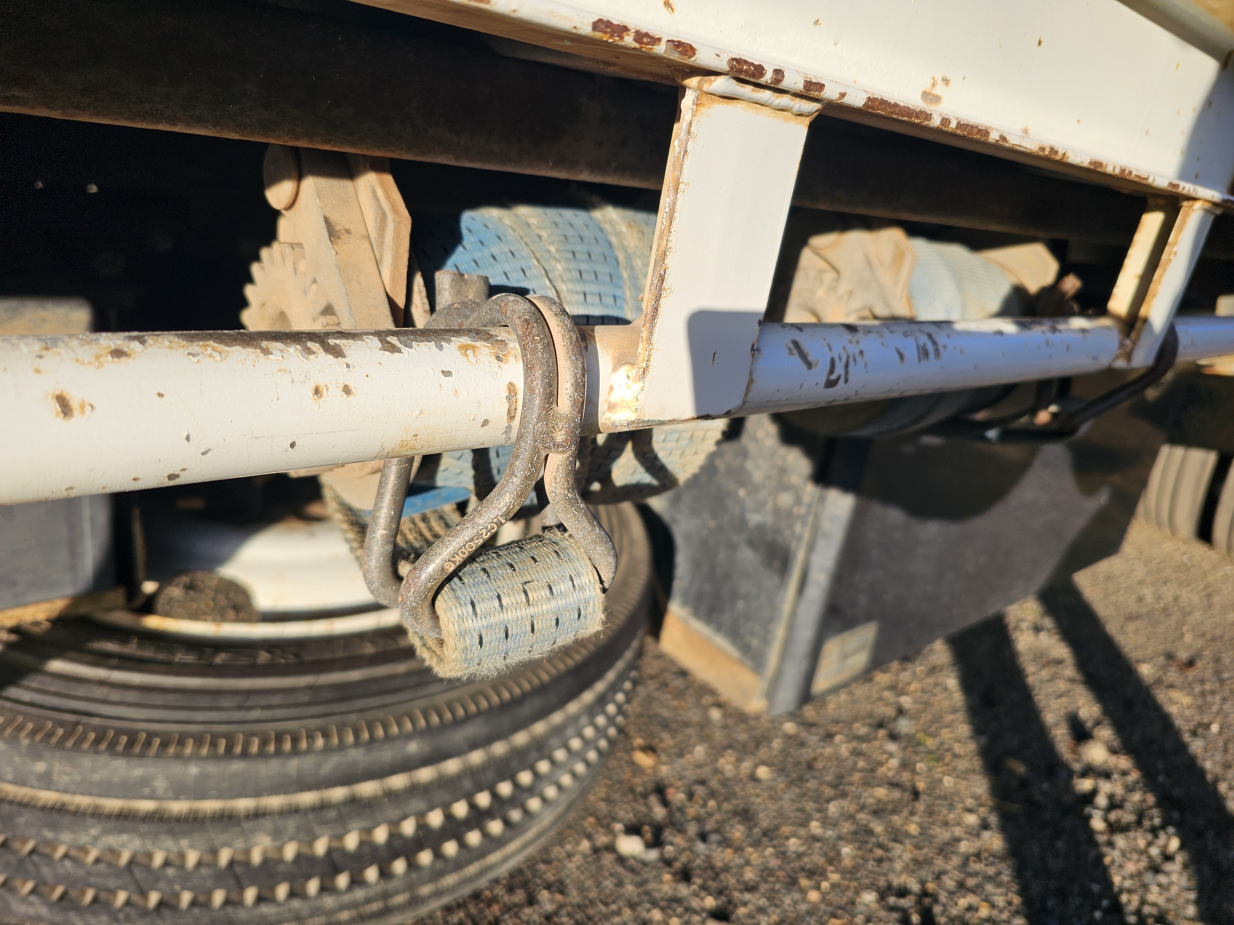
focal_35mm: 23
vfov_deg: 58.9
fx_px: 820
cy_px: 462
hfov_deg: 73.9
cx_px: 617
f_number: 1.7
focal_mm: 6.3
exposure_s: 1/361
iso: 10
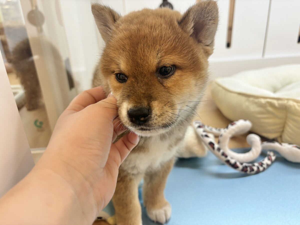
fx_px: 225
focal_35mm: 26
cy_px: 112
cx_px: 150
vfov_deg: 53.1
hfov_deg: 67.3
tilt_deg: -25.1
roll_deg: +2.4
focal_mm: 5.96
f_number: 1.6
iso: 80
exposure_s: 1/100
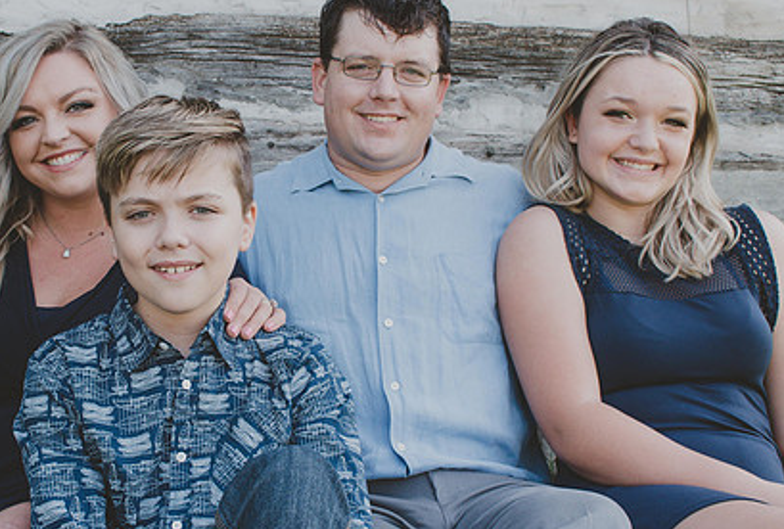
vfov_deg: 18.3
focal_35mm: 75
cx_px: 236
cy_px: 297
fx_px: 1639
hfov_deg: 26.7
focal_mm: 31
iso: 400
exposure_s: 1/200
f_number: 7.1
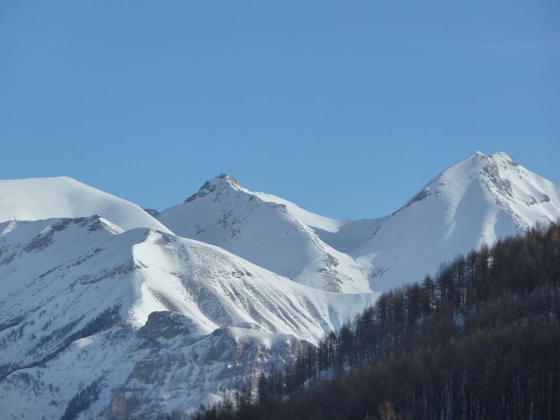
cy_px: 210
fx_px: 3397
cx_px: 280
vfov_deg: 7.1
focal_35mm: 210
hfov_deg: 9.4
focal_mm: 34.4
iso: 125
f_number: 5.6
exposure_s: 1/800
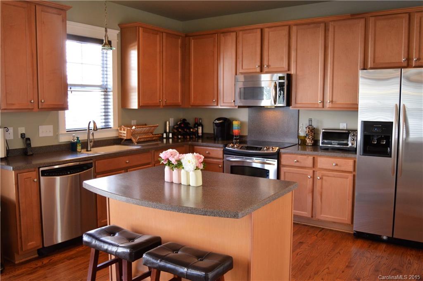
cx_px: 212
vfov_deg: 43.5
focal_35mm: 30
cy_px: 140
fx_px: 352
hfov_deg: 62.0
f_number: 3.5
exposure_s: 1/60
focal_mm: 20
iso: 640
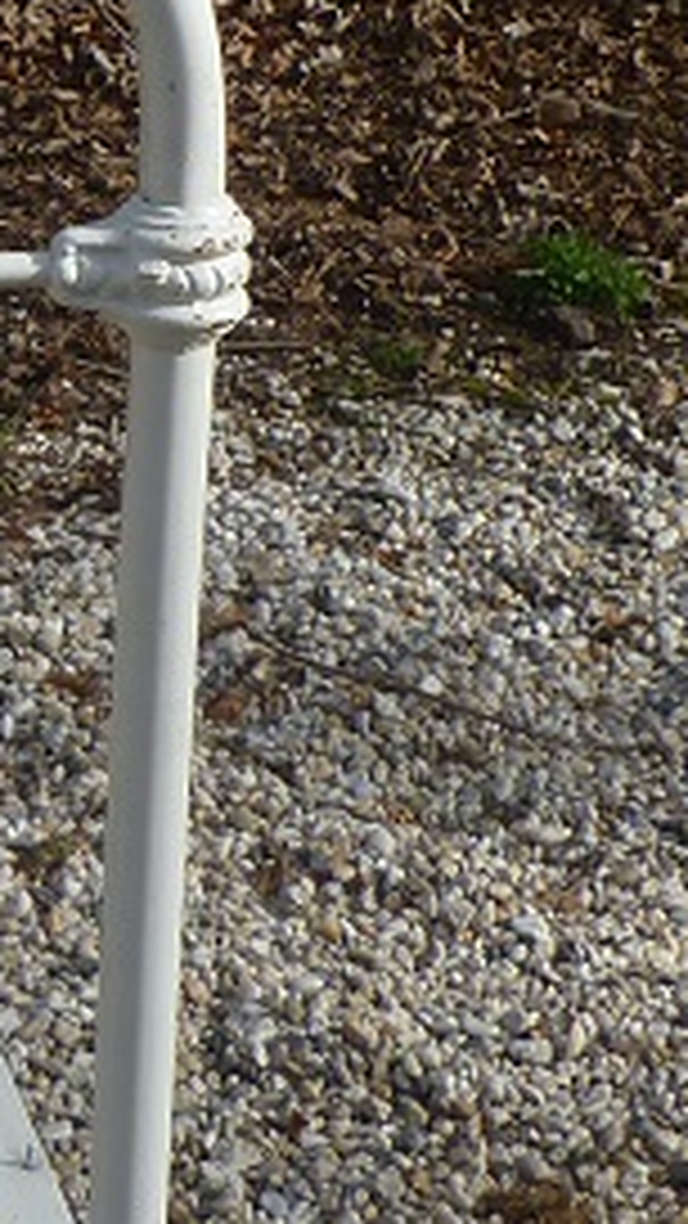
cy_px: 279
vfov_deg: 19.0
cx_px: -746
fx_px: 3632
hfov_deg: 9.9
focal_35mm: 112
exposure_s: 1/800
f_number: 3.3
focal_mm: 5
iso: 80
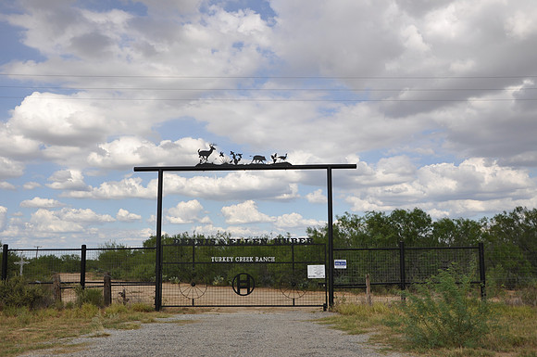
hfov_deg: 53.2
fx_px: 536
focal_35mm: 36
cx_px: 268
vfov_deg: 36.8
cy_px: 178
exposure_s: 1/250
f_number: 7.1
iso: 200
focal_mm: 24
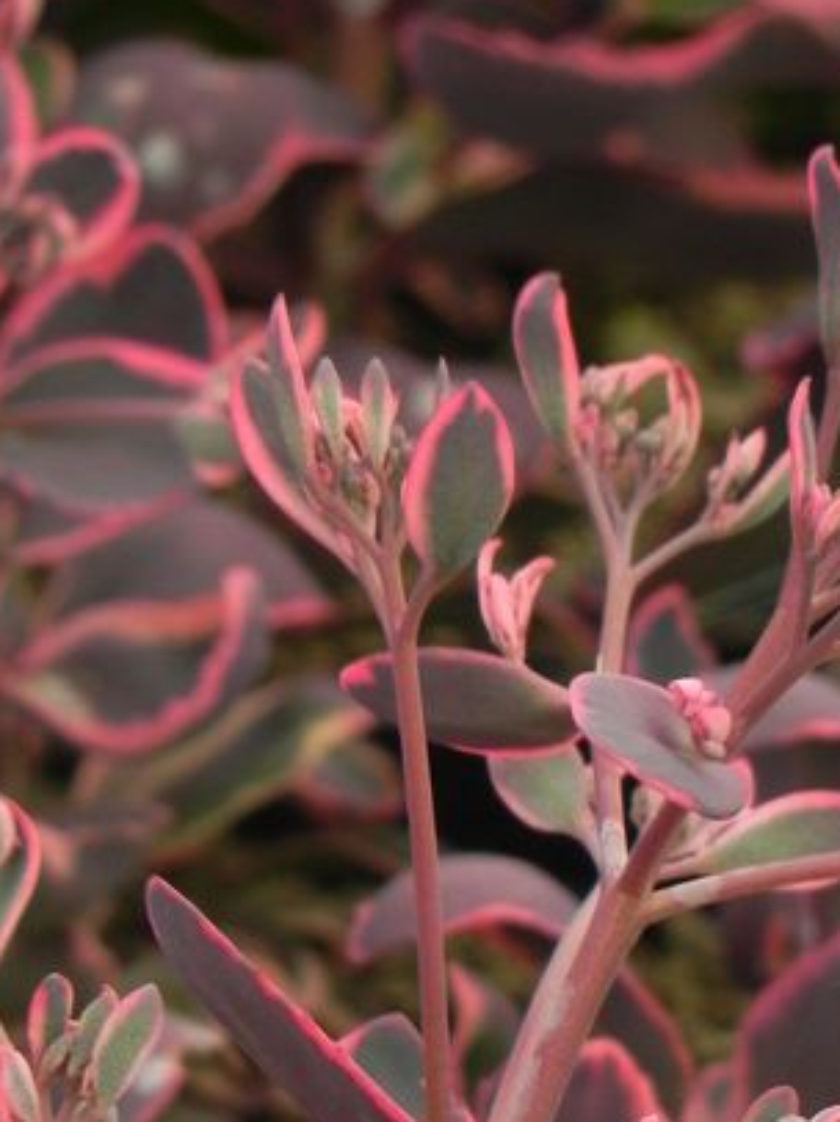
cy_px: 956
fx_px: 43304
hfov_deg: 1.1
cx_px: 362
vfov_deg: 1.5
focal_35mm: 1337
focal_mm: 120
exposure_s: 1/200
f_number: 5
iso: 160
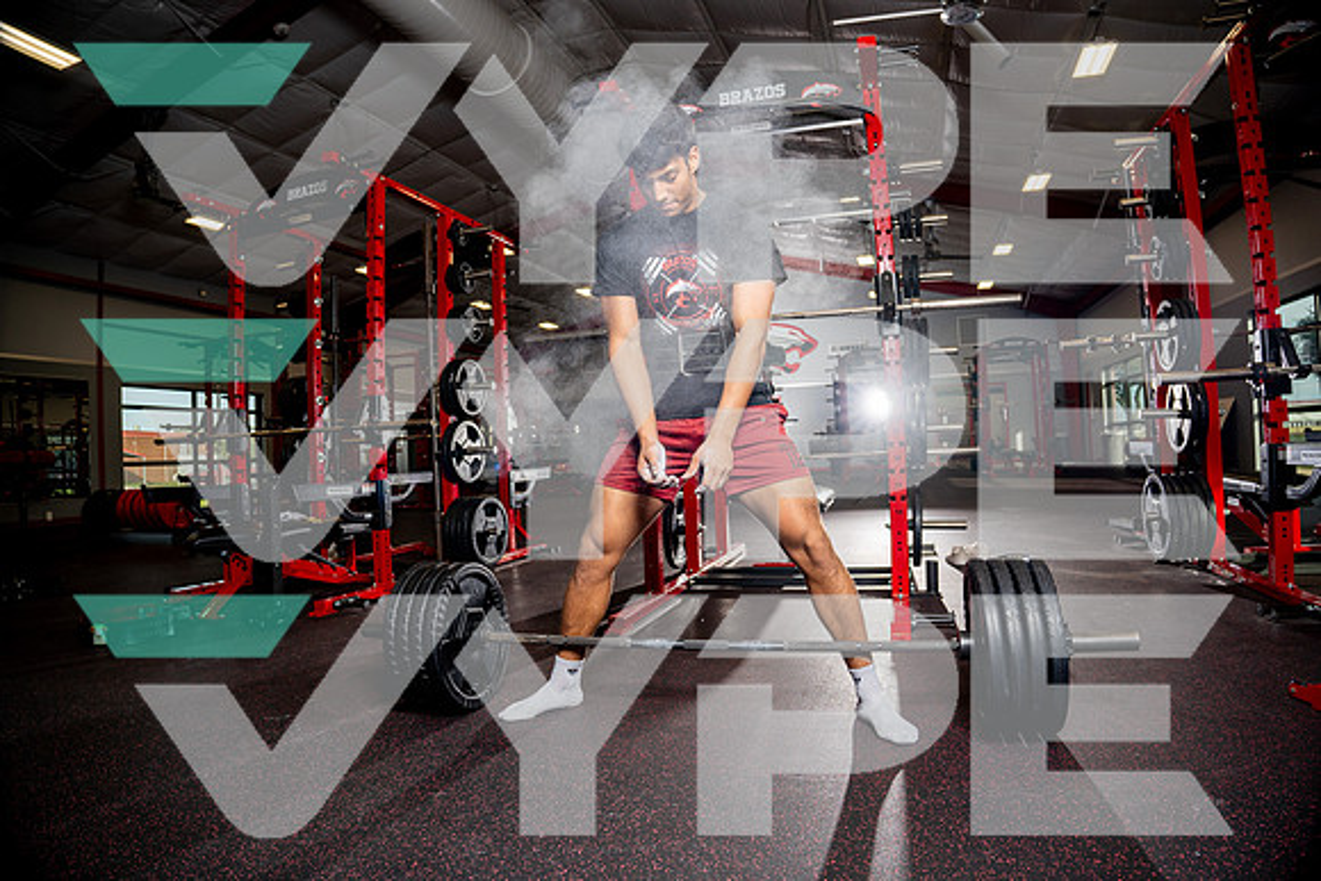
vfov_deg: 62.0
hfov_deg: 84.0
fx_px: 734
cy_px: 440
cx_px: 660
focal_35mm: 20
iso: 100
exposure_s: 1/250
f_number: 4
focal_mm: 20
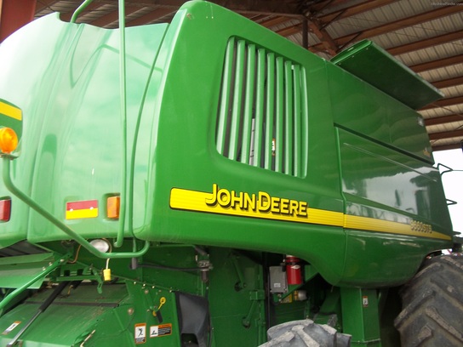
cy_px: 174
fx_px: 482
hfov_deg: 51.4
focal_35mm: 36
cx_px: 232
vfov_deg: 39.7
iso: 80
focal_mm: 6.5
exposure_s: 1/125
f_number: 3.1
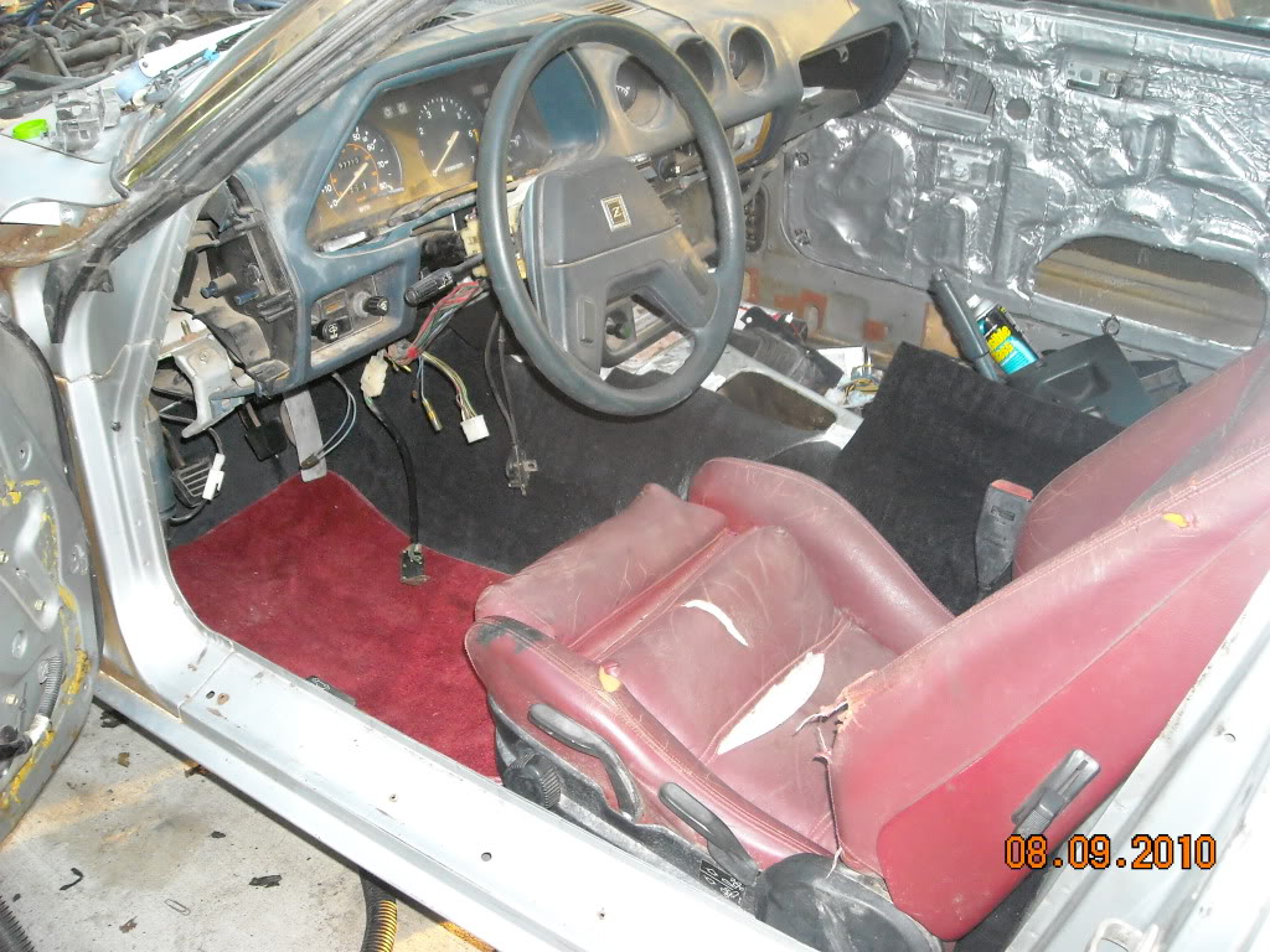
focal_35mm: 35
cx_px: 635
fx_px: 1284
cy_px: 476
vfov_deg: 40.7
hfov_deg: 52.6
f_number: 2.8
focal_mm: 5.7
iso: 400
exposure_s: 1/60
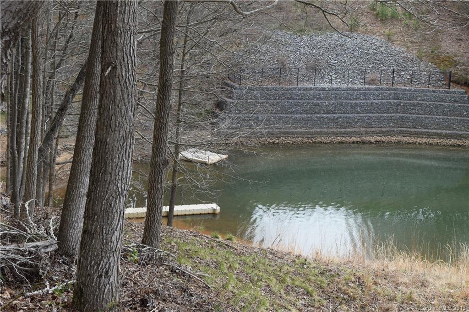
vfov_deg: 25.7
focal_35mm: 52
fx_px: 684
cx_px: 234
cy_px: 156
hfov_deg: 37.9
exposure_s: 1/250
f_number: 8
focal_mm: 35
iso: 250
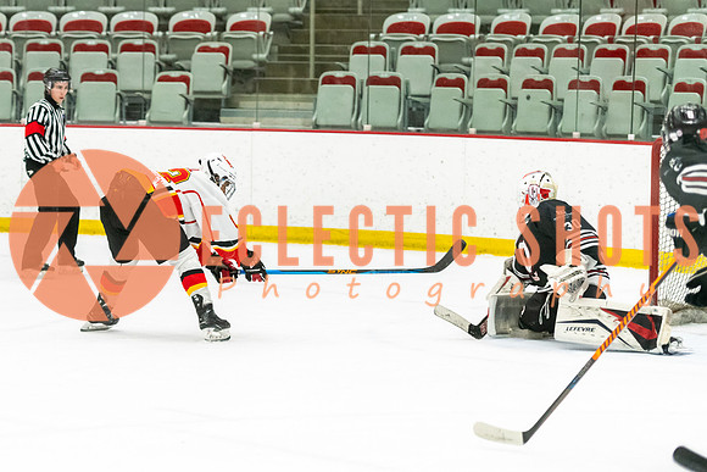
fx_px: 3284
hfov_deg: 12.2
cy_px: 222
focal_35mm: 167
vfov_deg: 8.2
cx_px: 130
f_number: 2.8
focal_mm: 102
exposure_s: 1/640
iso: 3200
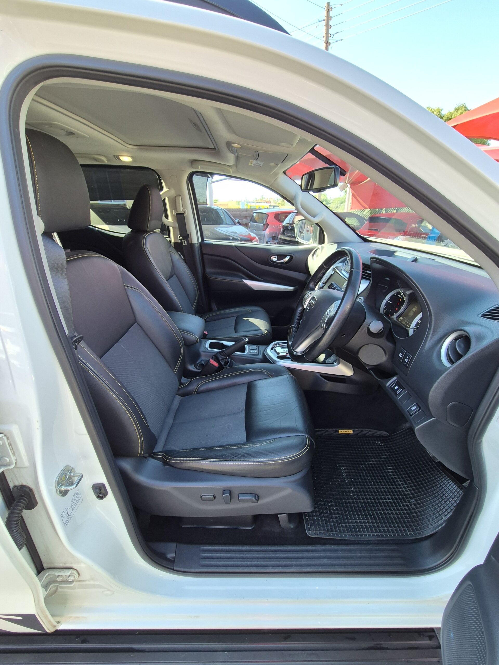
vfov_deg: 106.2
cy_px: 332
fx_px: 250
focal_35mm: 13
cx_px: 250
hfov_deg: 89.9
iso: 64
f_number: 2.2
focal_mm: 2.2
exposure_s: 1/100
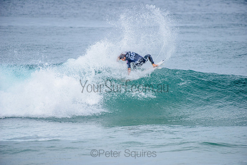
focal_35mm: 500
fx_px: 3431
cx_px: 124
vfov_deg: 2.8
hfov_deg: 4.1
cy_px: 82
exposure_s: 1/2000
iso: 320
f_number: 5.6
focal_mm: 500
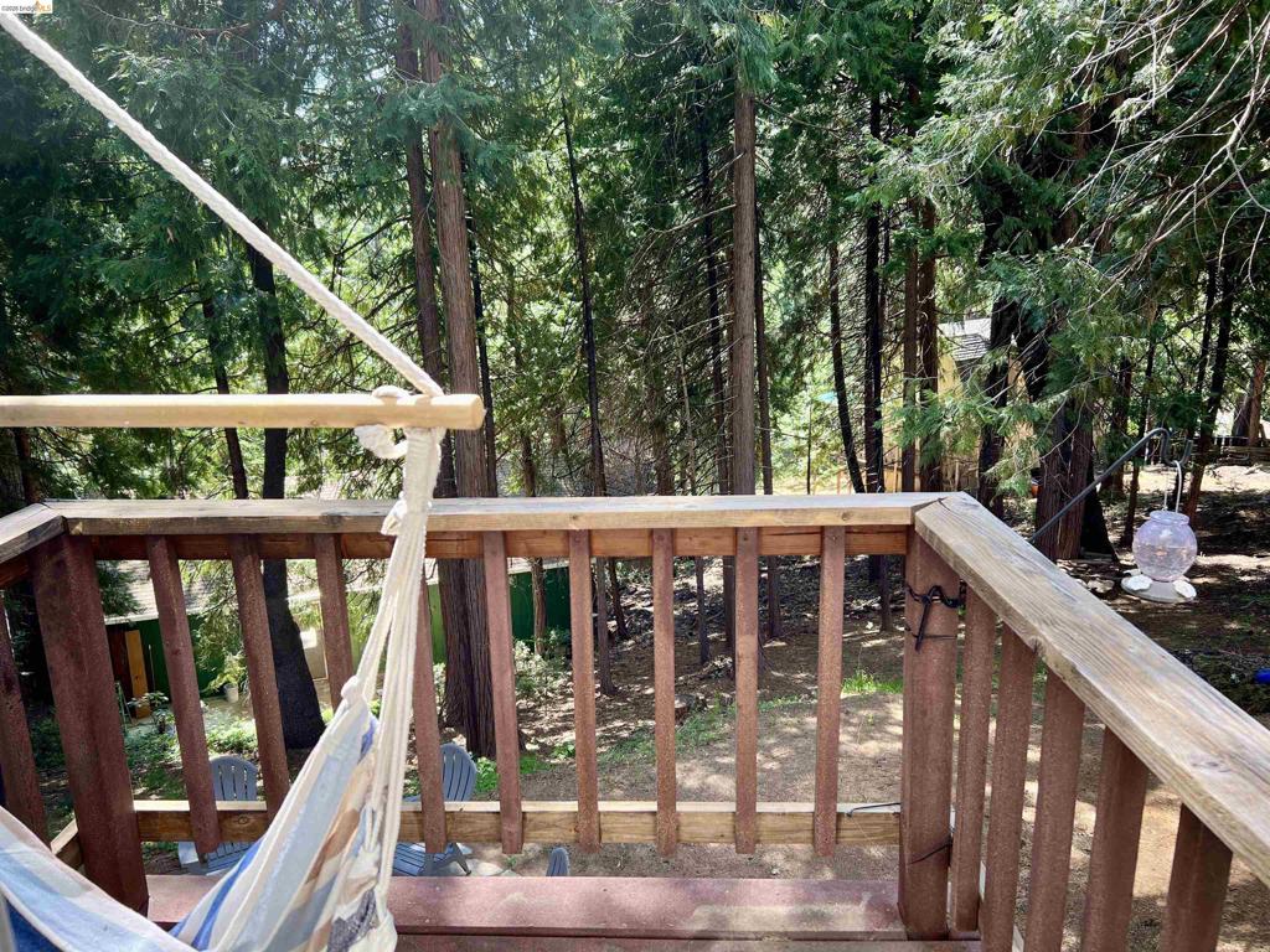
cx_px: 635
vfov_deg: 53.1
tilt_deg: -16.1
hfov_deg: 67.3
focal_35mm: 26
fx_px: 954
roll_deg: +0.5
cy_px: 476
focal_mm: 5.7
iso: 40
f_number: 1.5
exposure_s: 1/170
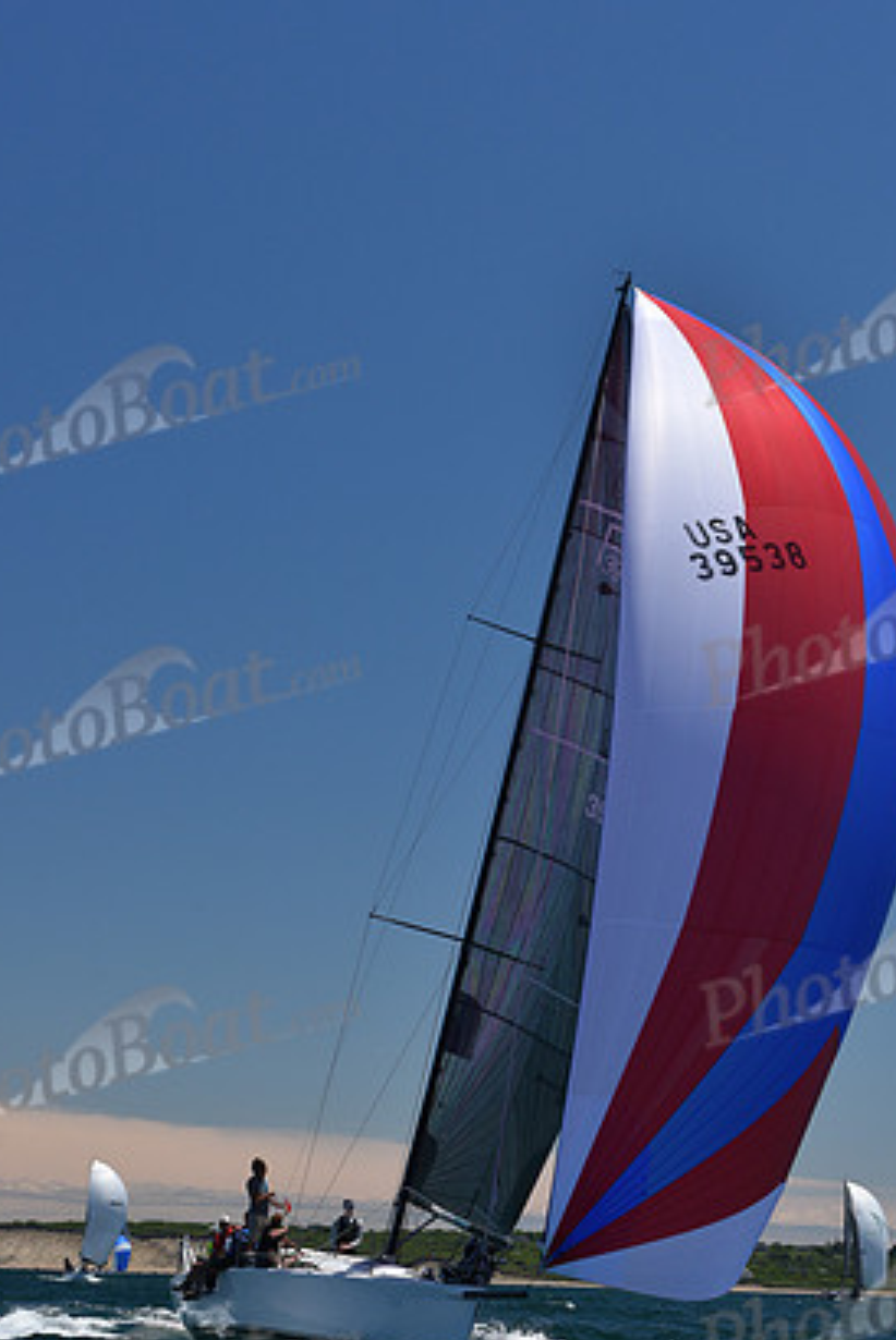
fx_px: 3689
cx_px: 531
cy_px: 840
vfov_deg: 20.6
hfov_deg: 13.8
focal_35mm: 99
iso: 250
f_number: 7.1
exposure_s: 1/800
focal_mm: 70
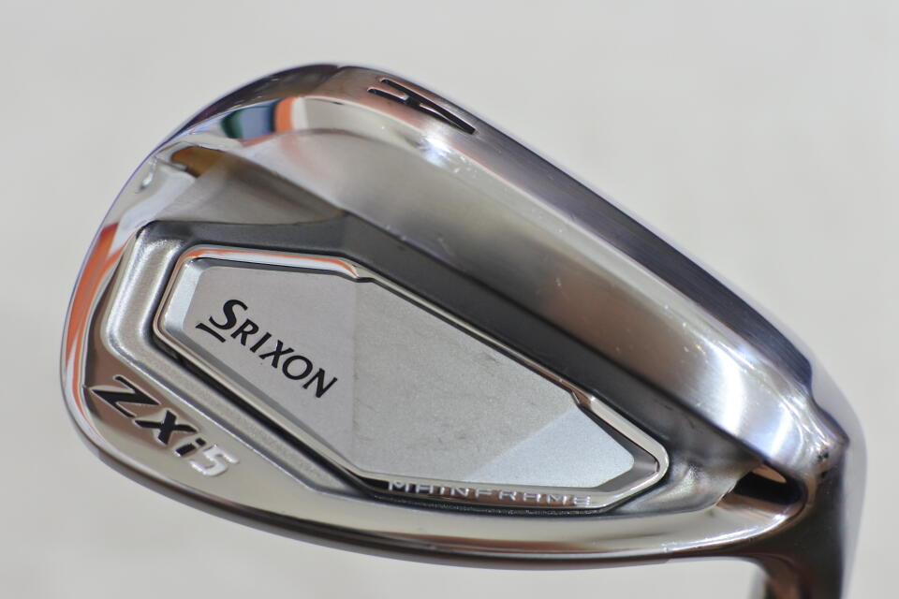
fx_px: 1224
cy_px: 300
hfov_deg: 40.3
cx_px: 450
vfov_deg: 27.5
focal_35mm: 49
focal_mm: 18.5
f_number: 2.8
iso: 720
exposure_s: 1/125
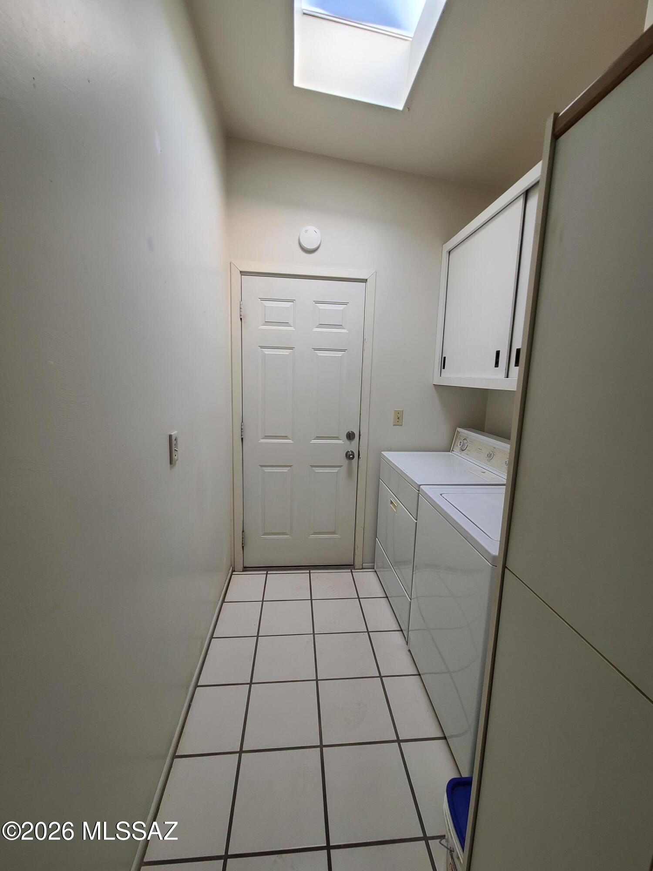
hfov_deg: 89.9
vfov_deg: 106.2
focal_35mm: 13
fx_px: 327
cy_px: 436
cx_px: 326
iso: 64
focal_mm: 2.2
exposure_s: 1/120
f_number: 2.2
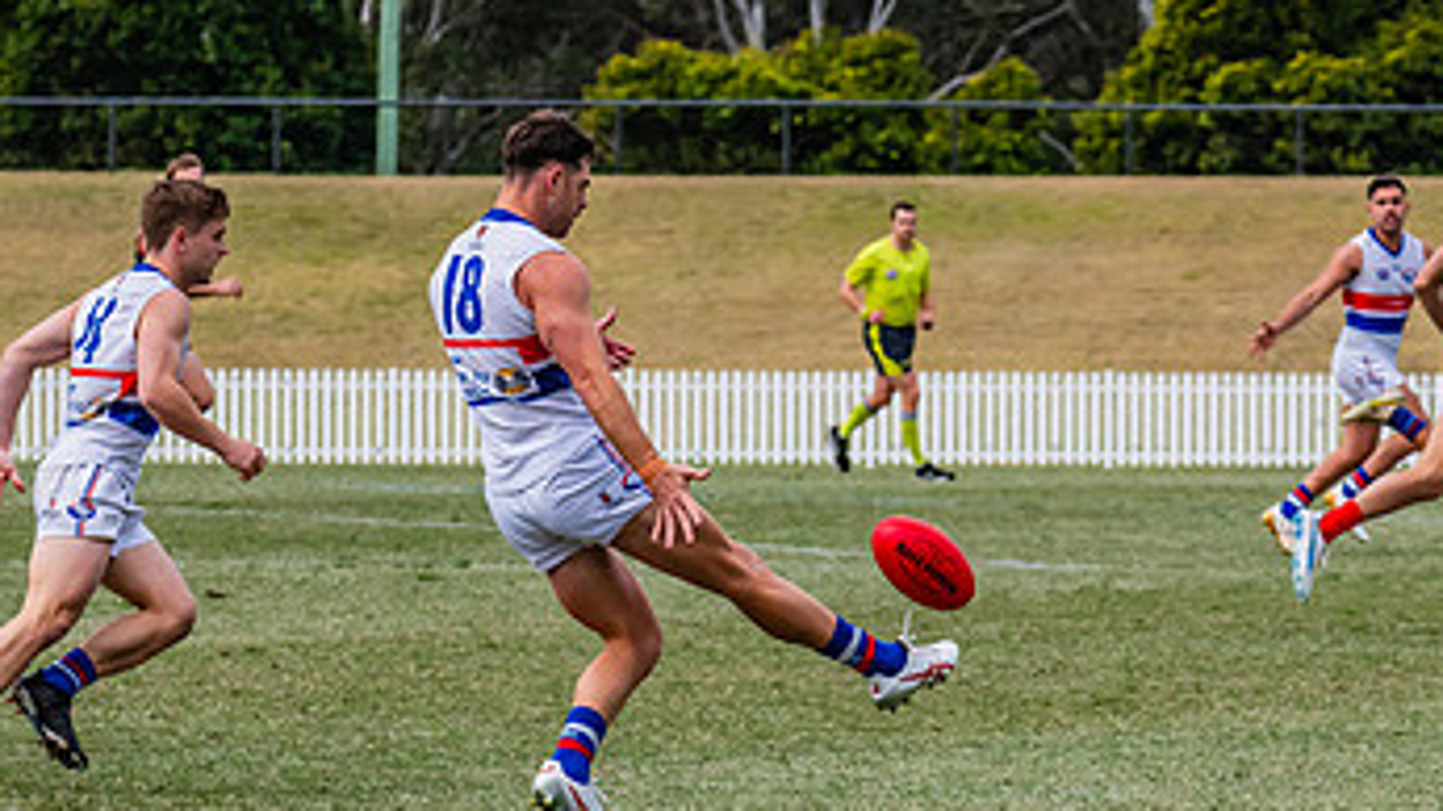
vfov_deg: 3.4
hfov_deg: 6.0
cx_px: 680
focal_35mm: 361
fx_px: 13812
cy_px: 461
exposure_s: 1/1600
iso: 800
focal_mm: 180
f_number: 9
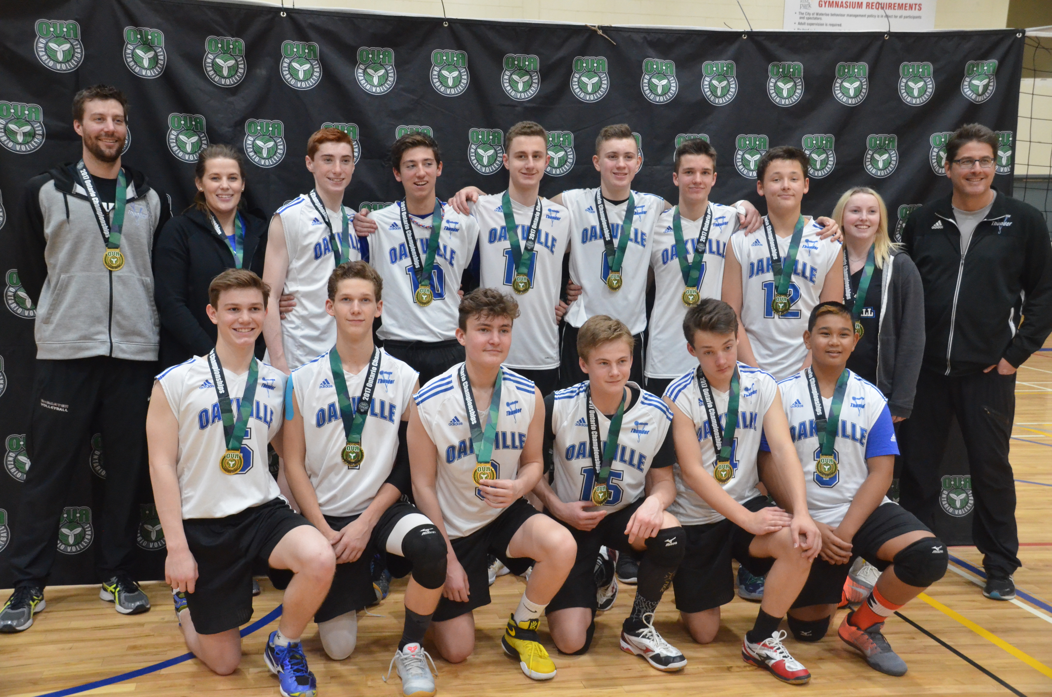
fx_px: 1137
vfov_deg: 34.1
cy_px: 348
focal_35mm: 39
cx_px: 526
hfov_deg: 49.6
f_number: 6.3
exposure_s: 1/160
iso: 3200
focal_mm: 26
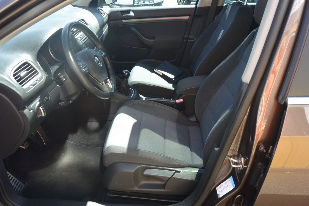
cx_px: 154
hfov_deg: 65.5
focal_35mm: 28
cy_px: 103
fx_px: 240
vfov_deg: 46.4
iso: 160
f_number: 3.5
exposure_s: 1/250
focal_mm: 10.7
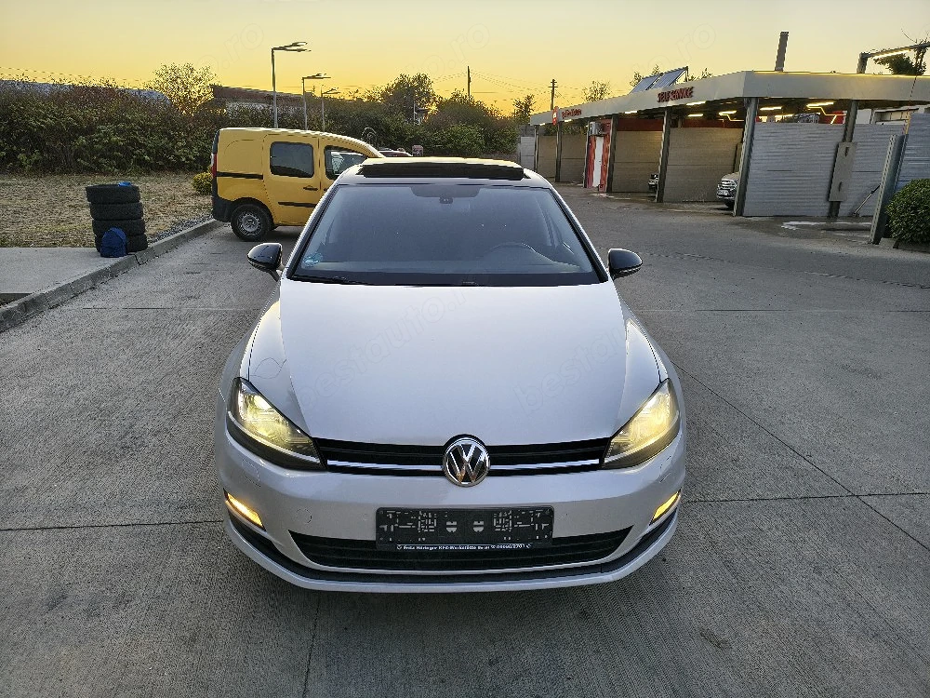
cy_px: 349
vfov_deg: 56.8
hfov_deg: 71.6
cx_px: 465
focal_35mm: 24
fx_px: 645
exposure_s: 1/100
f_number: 1.8
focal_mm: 5.56
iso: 304
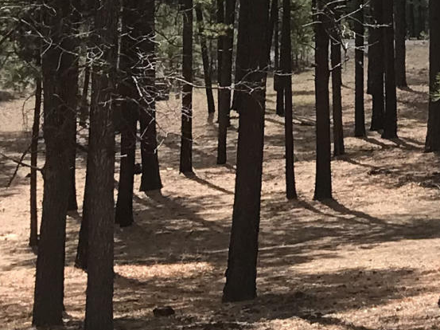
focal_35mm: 152
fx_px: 1931
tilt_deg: +1.5
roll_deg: +0.0
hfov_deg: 11.8
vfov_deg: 9.7
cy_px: 72
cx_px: 849
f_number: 1.8
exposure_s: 1/912
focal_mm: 3.99
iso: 20
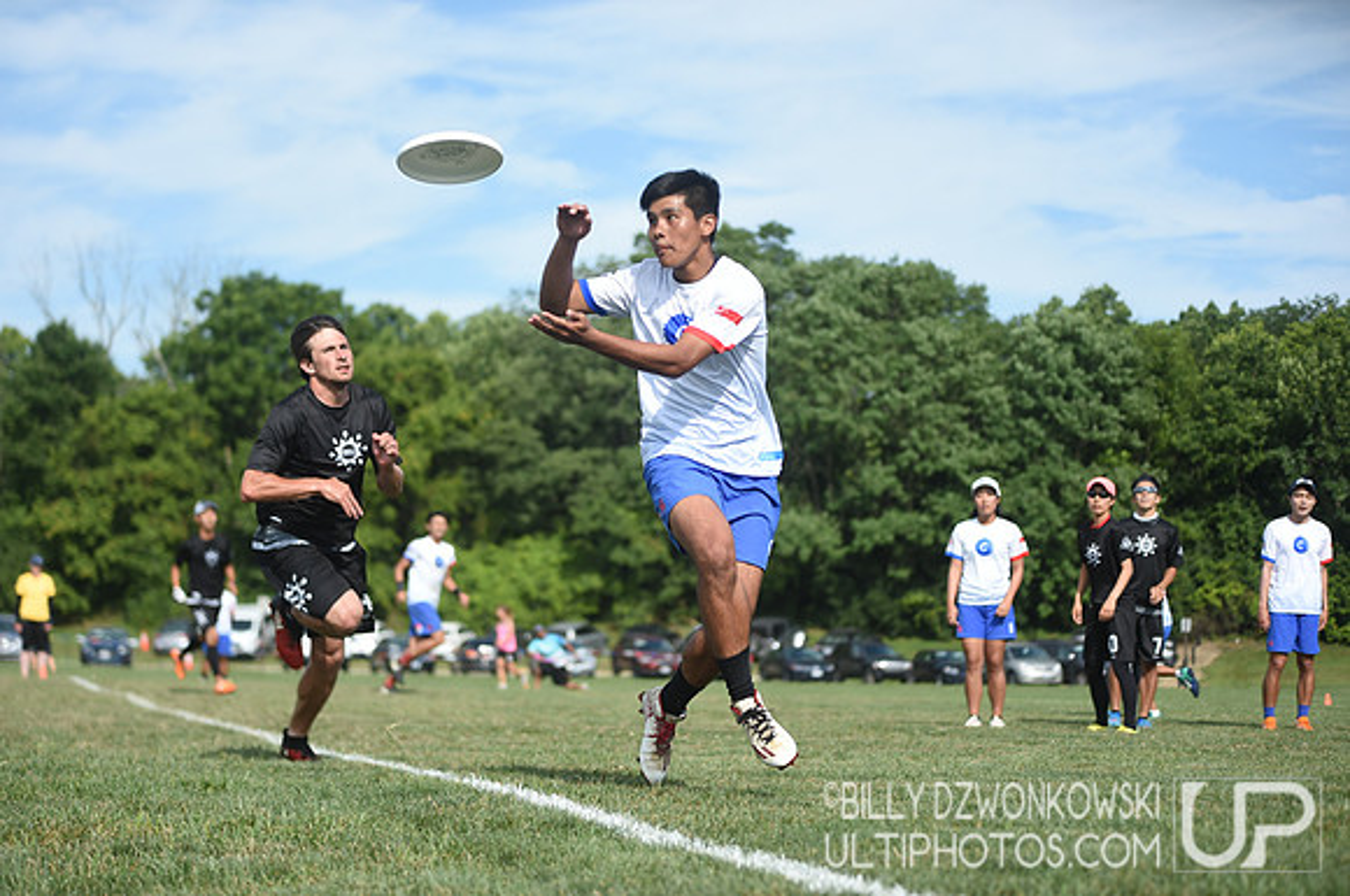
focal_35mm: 82
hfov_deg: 24.8
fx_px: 3071
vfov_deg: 16.6
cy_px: 448
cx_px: 675
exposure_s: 1/1250
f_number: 3.2
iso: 100
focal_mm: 82
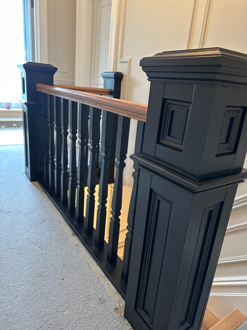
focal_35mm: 24
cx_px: 124
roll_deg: -4.9
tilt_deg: -18.4
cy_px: 165
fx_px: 228
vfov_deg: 71.6
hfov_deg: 56.8
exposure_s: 1/50
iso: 400
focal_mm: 6.86
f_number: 1.78
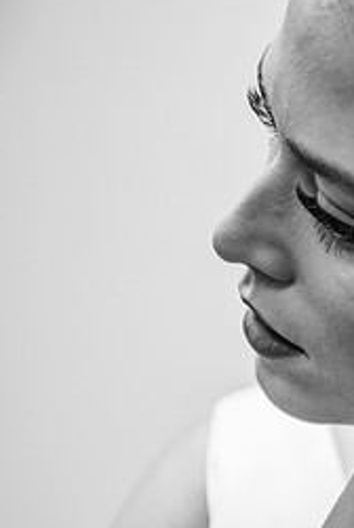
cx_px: 598
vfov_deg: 18.0
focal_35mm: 113
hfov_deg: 11.4
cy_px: 379
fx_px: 1662
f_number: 3.2
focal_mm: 49
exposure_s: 1/320
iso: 2000
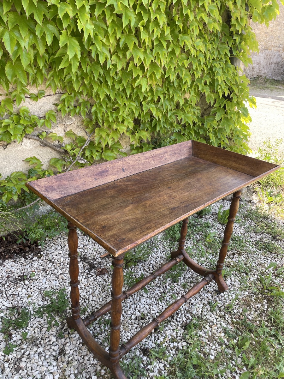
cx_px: 142
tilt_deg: -26.0
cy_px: 190
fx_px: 284
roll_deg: -2.3
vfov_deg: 67.3
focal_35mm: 26
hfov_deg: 53.1
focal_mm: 4.2
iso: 32
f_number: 1.6
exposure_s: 1/255
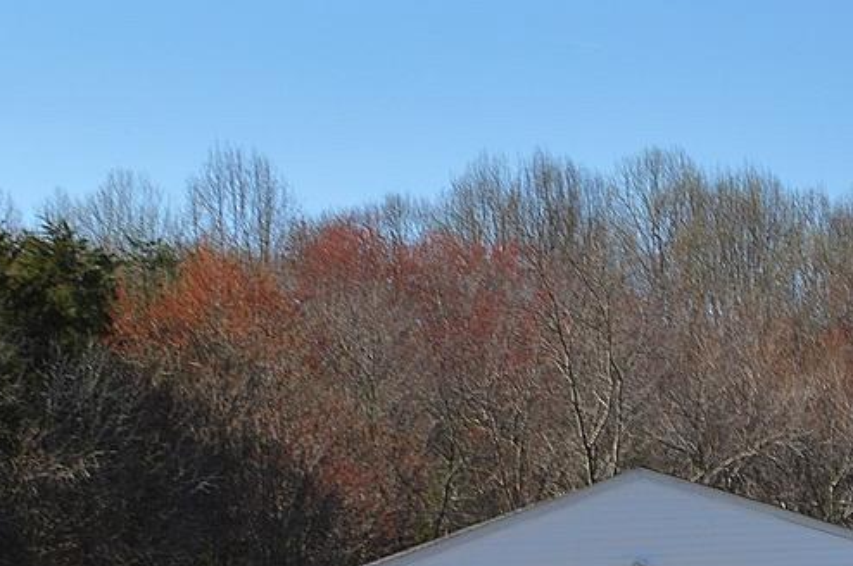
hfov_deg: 17.4
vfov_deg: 11.9
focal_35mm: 112
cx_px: 1050
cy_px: 691
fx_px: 2650
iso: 100
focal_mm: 18
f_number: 10
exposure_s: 1/200
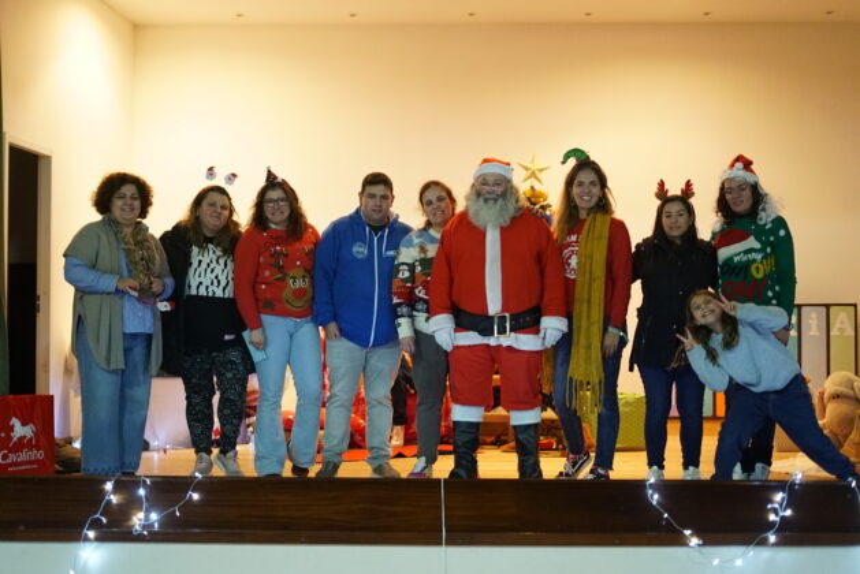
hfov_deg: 39.6
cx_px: 430
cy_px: 287
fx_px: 1195
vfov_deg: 27.0
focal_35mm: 50
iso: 6400
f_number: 1.8
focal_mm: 50
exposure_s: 1/80
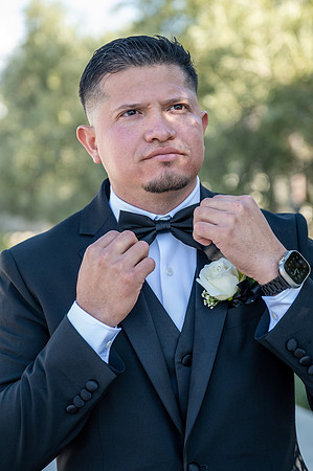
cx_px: 156
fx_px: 1372
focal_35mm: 105
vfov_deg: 19.5
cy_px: 236
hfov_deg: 13.0
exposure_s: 1/640
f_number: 3.2
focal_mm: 70
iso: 400
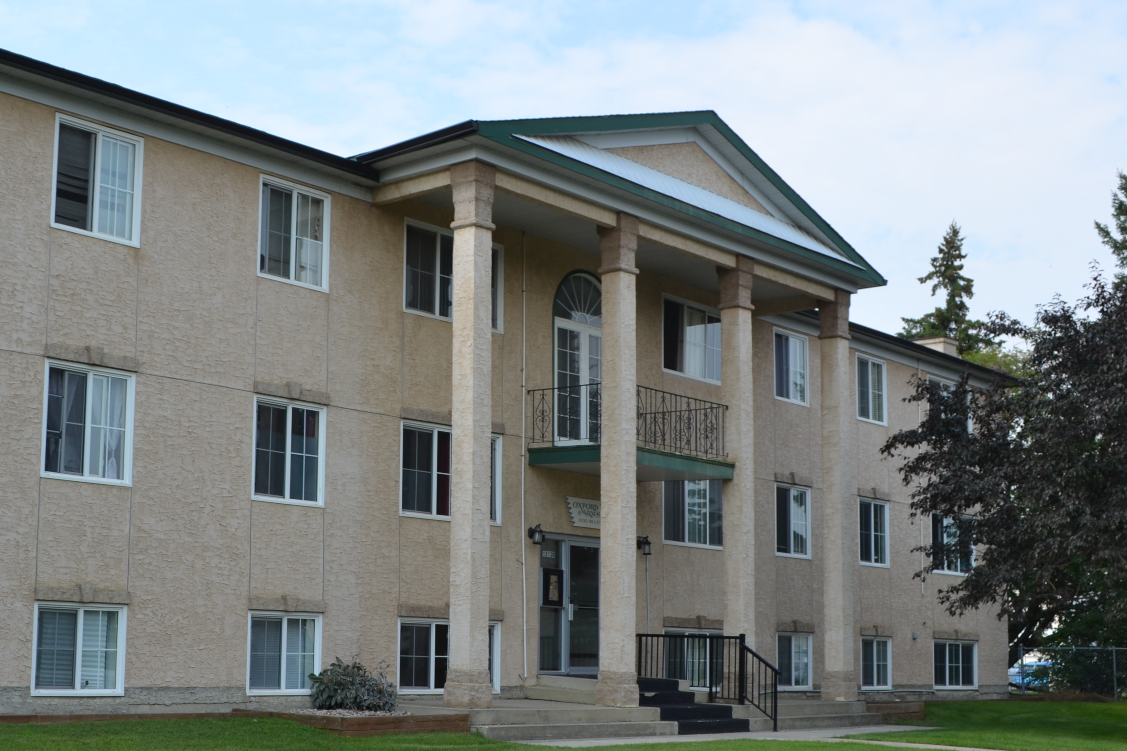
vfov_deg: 26.5
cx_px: 446
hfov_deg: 38.7
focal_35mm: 51
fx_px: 1596
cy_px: 428
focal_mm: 20
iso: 100
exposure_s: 1/200
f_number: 7.1
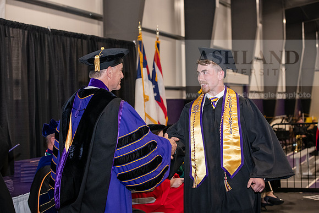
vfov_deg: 19.5
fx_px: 620
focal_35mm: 70
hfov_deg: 28.8
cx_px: 160
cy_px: 106
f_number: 5
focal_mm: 70
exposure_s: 1/200
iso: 2500
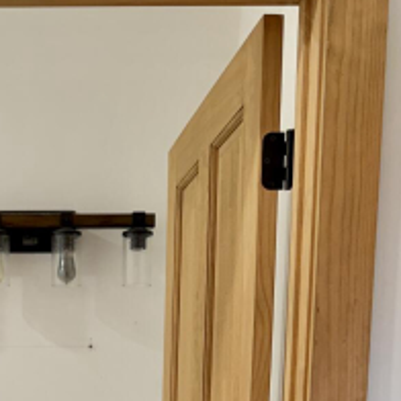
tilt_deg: -9.7
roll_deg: -0.3
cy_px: 598
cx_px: 43
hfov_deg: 23.4
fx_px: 944
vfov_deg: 20.6
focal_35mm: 72
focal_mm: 6.76
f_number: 1.78
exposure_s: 1/120
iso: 160
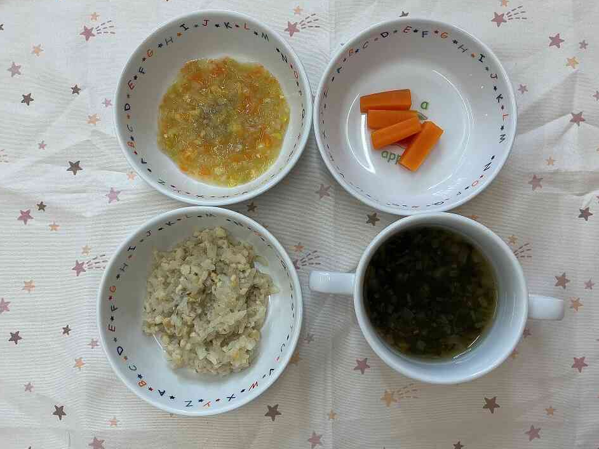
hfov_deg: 58.3
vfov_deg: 45.4
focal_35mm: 31
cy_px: 211
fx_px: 536
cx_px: 314
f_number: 1.8
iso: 25
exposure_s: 1/120
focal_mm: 3
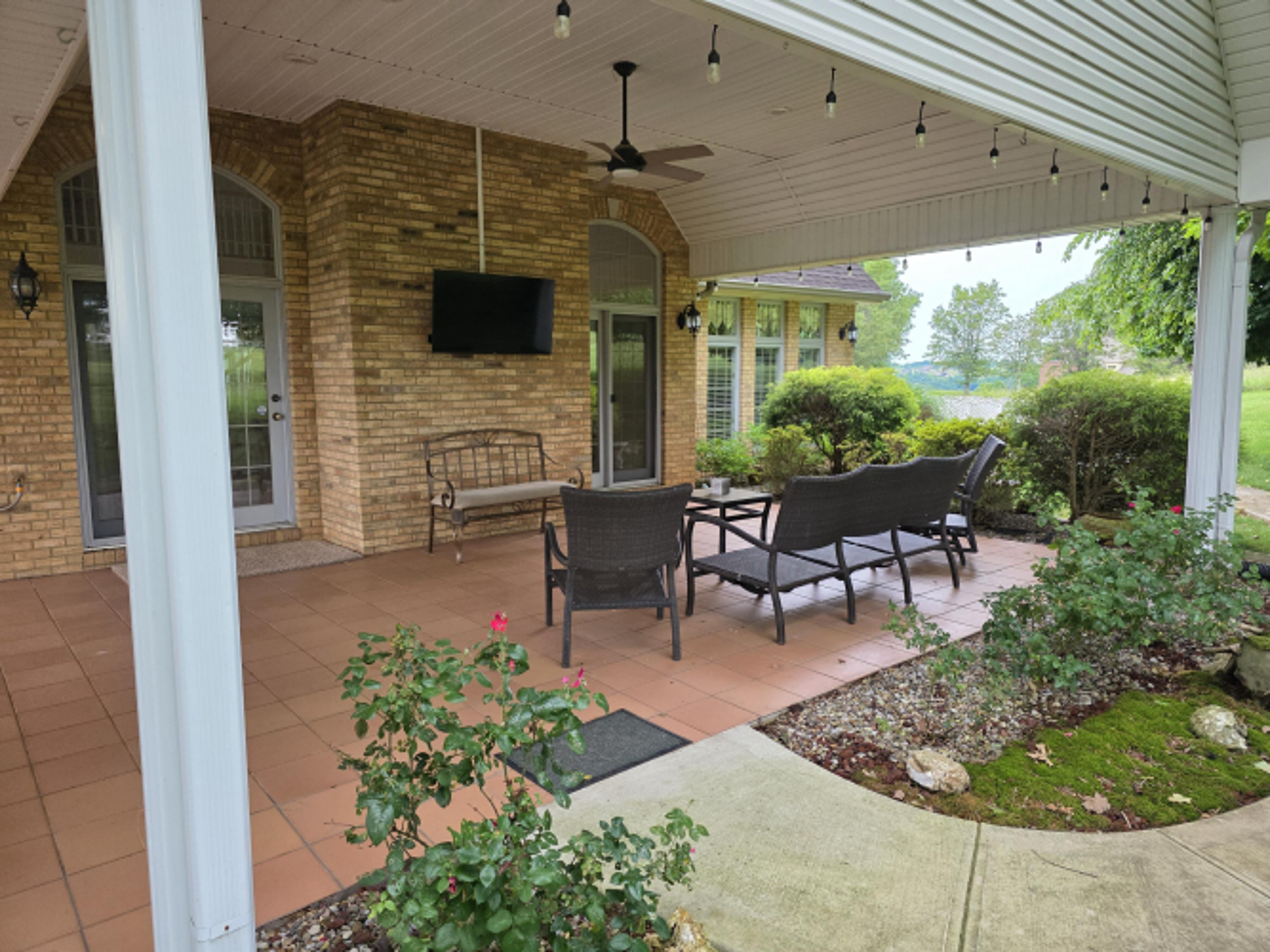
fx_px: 844
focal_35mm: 23
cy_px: 476
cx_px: 635
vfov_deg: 58.9
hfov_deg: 73.9
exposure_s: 1/120
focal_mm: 6.3
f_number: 1.7
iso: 200
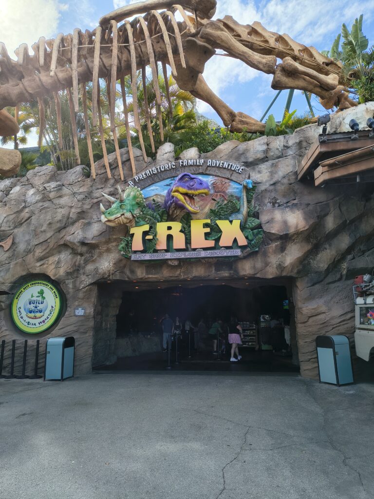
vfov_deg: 71.6
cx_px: 187
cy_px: 250
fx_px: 346
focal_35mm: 24
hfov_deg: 56.8
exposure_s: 1/1020
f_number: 1.8
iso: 100
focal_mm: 5.56
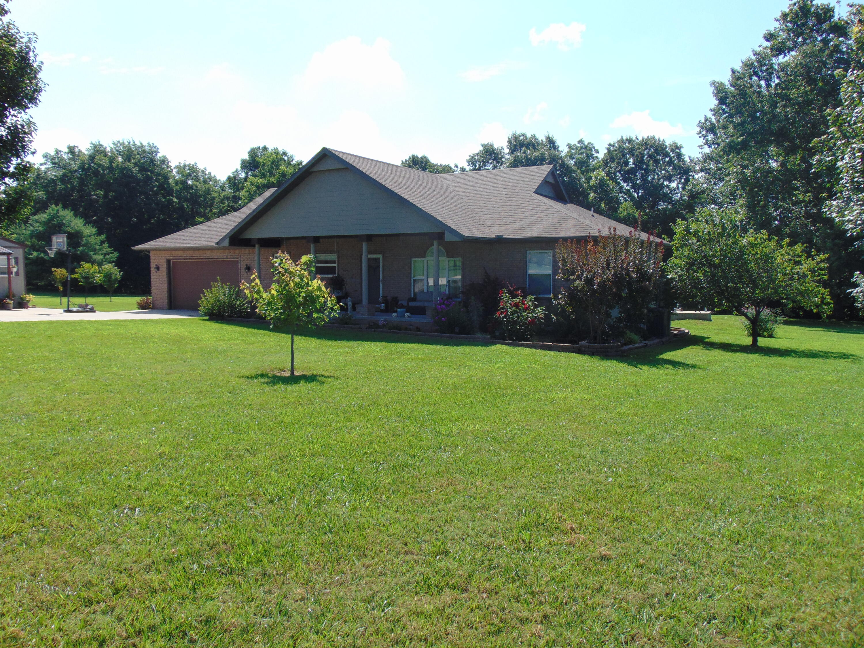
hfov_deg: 69.4
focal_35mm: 25
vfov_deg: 54.9
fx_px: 624
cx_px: 432
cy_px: 324
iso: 80
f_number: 7.7
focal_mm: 4.5
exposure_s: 1/200
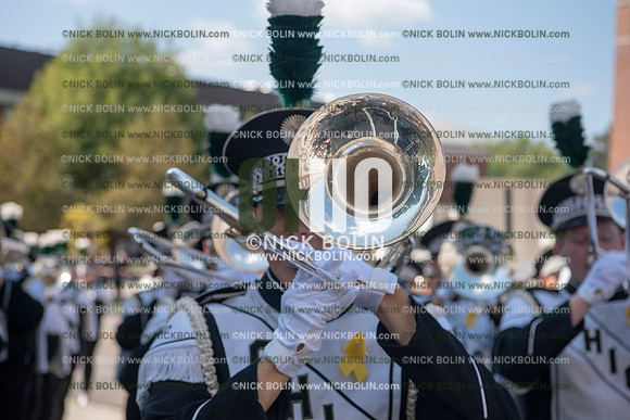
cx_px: 315
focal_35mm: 70
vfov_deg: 19.5
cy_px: 210
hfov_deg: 28.8
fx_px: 1225
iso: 400
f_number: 5
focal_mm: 70
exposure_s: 1/1600
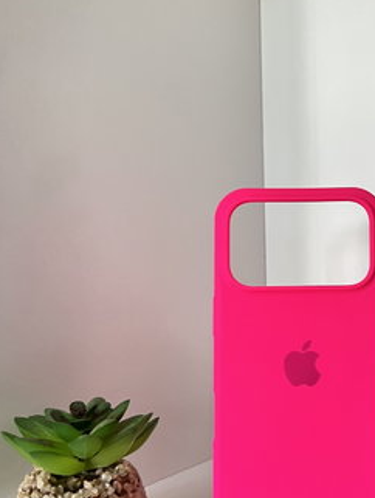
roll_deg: +2.5
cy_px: 268
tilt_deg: -4.3
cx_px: 304
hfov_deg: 32.6
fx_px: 620
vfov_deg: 43.8
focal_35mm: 43
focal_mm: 5.7
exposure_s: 1/46
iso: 500
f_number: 1.5
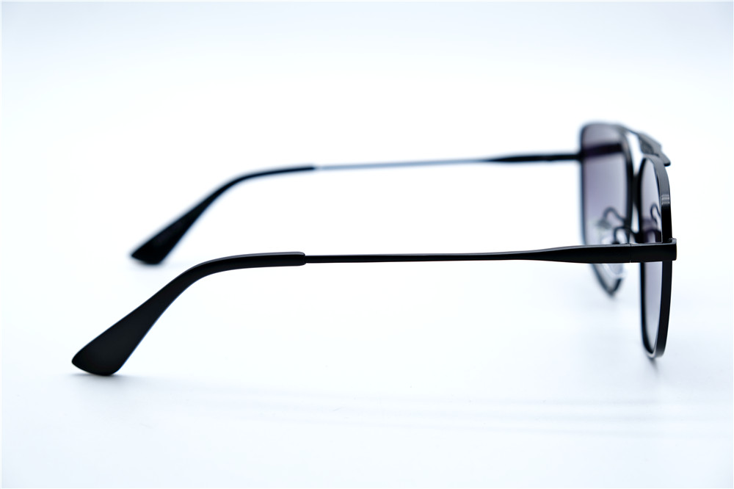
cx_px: 367
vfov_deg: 20.3
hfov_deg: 30.1
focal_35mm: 67
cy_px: 244
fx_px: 1366
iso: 160
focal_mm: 44.4
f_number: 5.6
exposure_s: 1/160
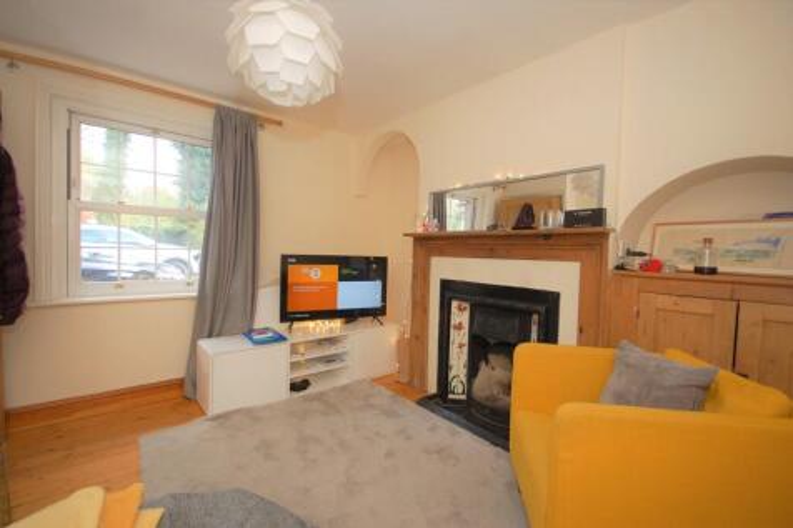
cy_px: 264
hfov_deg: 100.4
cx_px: 396
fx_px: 330
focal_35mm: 15
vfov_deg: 77.3
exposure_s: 1/60
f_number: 4
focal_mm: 10
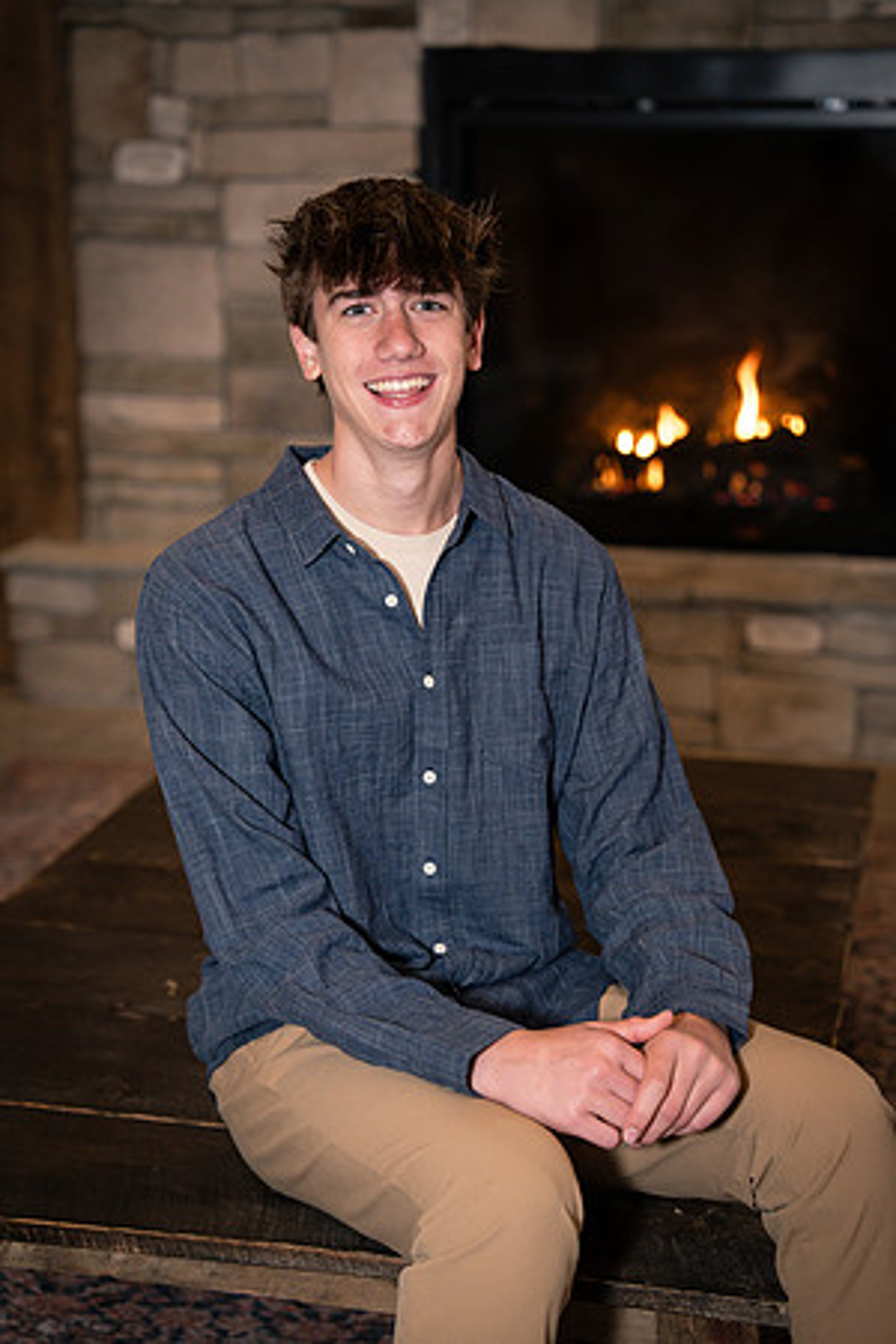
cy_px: 672
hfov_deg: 21.6
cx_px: 448
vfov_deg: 31.9
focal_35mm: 63
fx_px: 2352
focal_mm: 63
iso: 1250
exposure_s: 1/250
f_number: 2.8
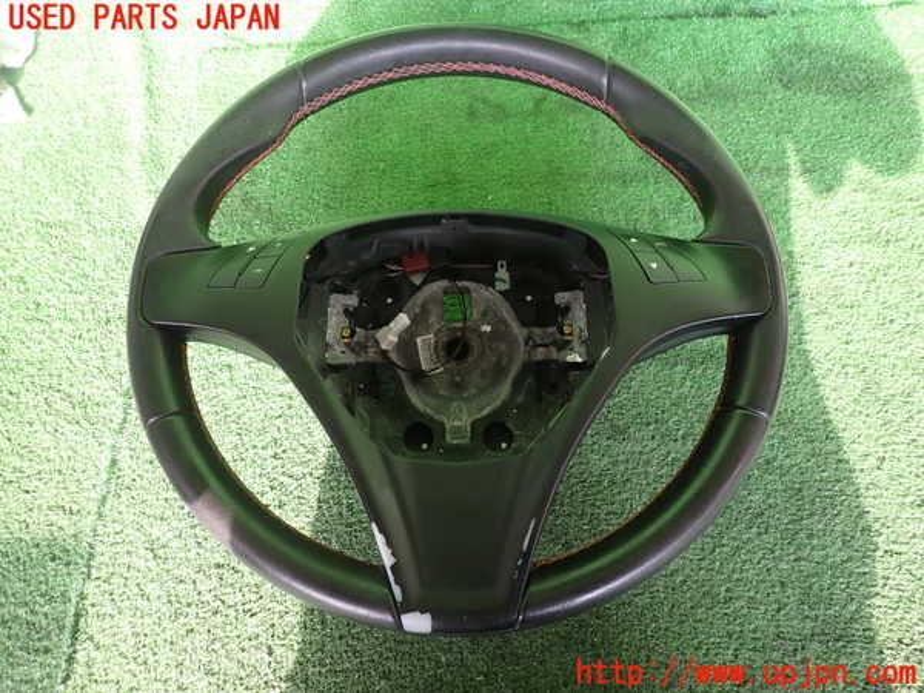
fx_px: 667
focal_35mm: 25
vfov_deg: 54.9
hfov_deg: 69.4
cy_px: 346
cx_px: 462
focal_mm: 4.5
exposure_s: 1/60
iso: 125
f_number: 2
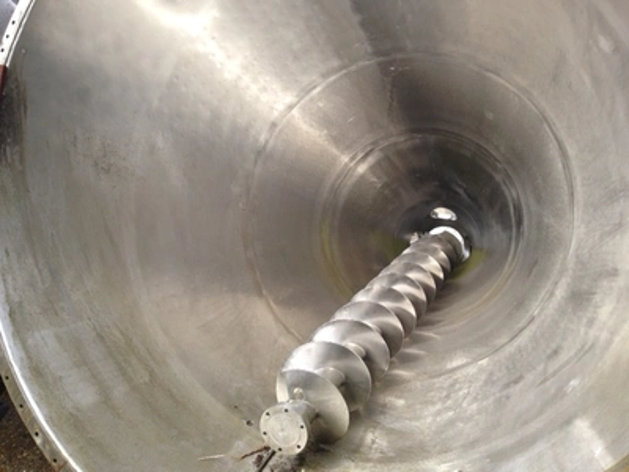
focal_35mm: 33
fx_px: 600
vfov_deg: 42.9
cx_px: 314
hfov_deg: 55.4
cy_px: 236
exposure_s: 1/596
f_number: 2.4
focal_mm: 4.12
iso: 50
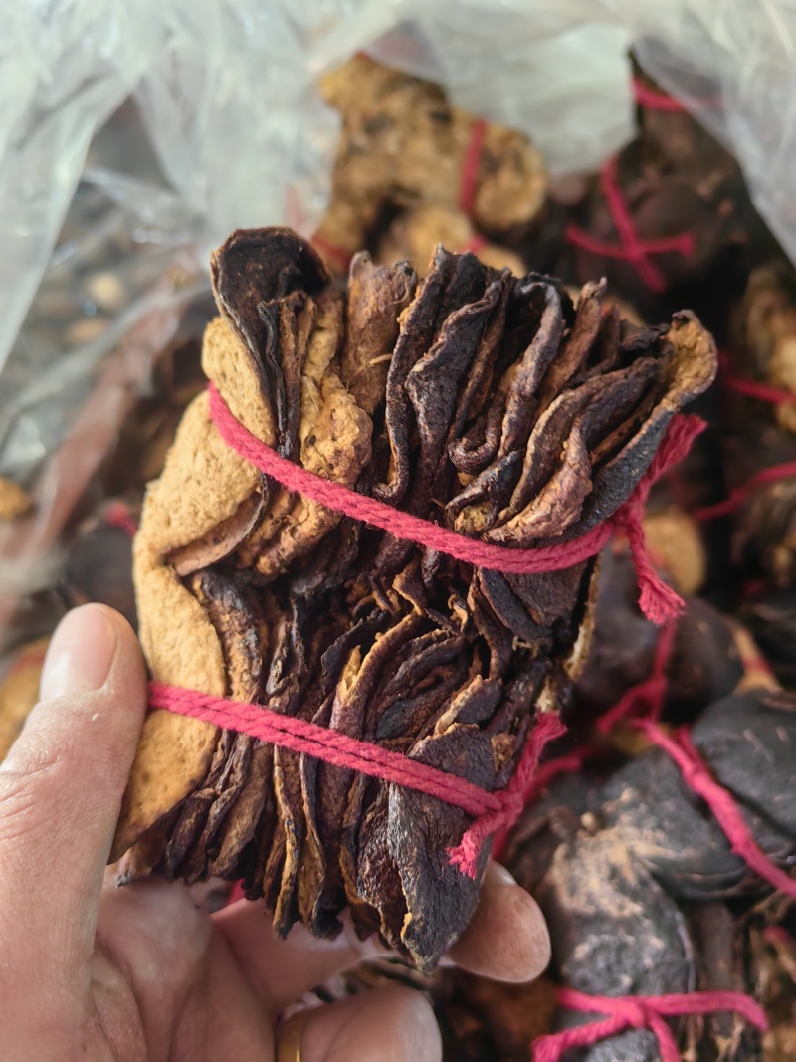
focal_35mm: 27
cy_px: 531
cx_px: 398
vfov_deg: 65.3
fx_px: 828
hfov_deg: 51.3
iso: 100
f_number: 2
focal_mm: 5.75
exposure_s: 1/35.2
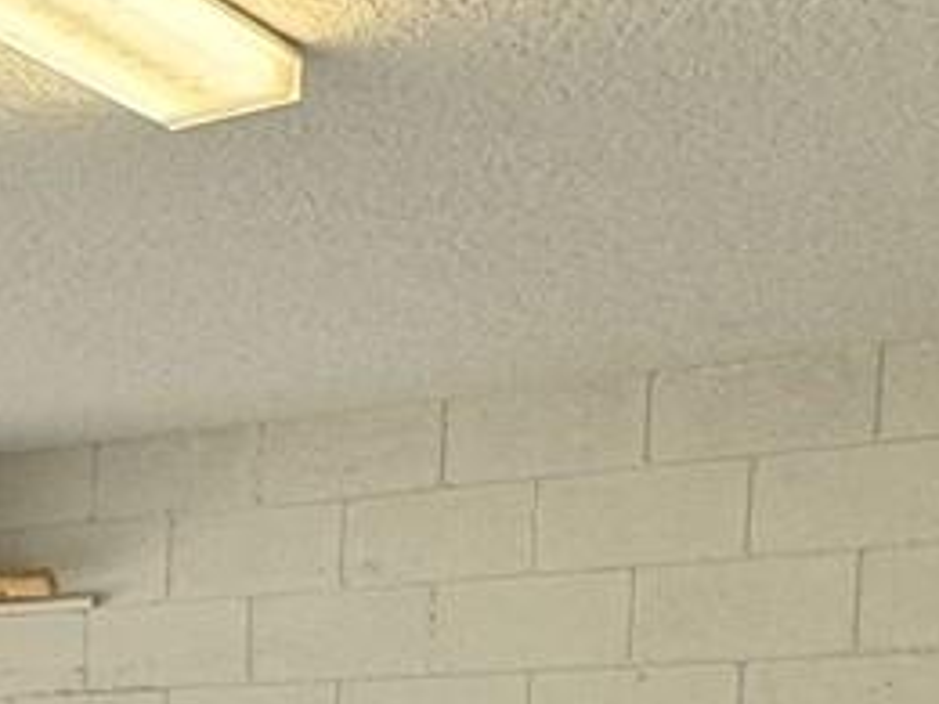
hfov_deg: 18.9
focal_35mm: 86
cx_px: -610
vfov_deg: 15.7
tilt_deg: -5.8
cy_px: 1087
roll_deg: -0.7
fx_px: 2333
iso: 160
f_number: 2.2
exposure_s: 1/120
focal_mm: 2.22
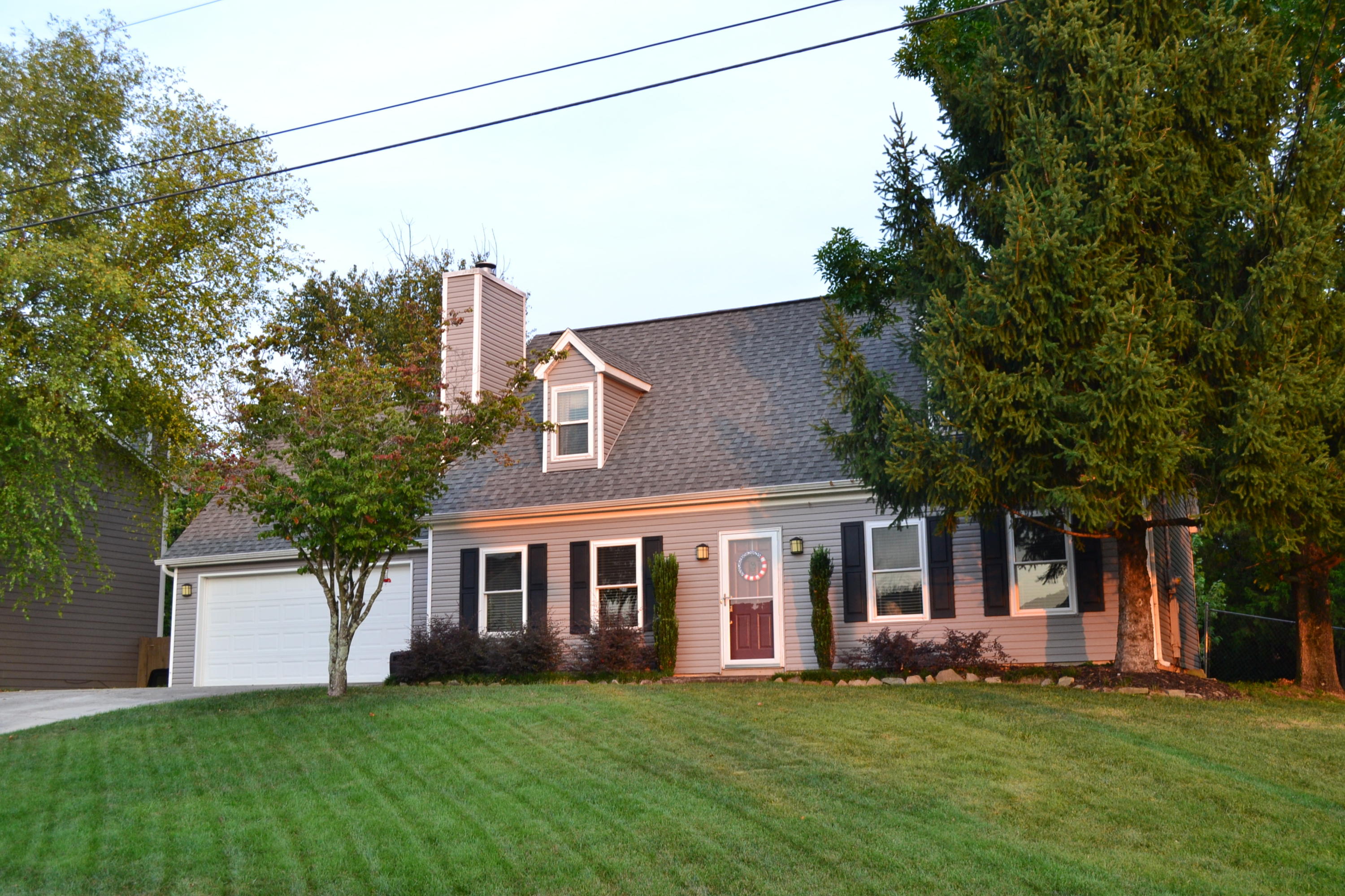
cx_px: 672
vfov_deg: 36.9
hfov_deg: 53.1
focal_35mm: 36
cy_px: 448
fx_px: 1345
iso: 400
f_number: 8
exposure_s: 1/60
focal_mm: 24
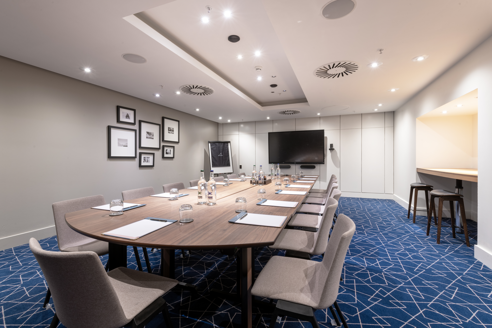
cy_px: 164
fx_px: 219
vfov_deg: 73.7
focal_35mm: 16
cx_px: 246
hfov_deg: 96.7
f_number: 16
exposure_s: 5
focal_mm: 16
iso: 100
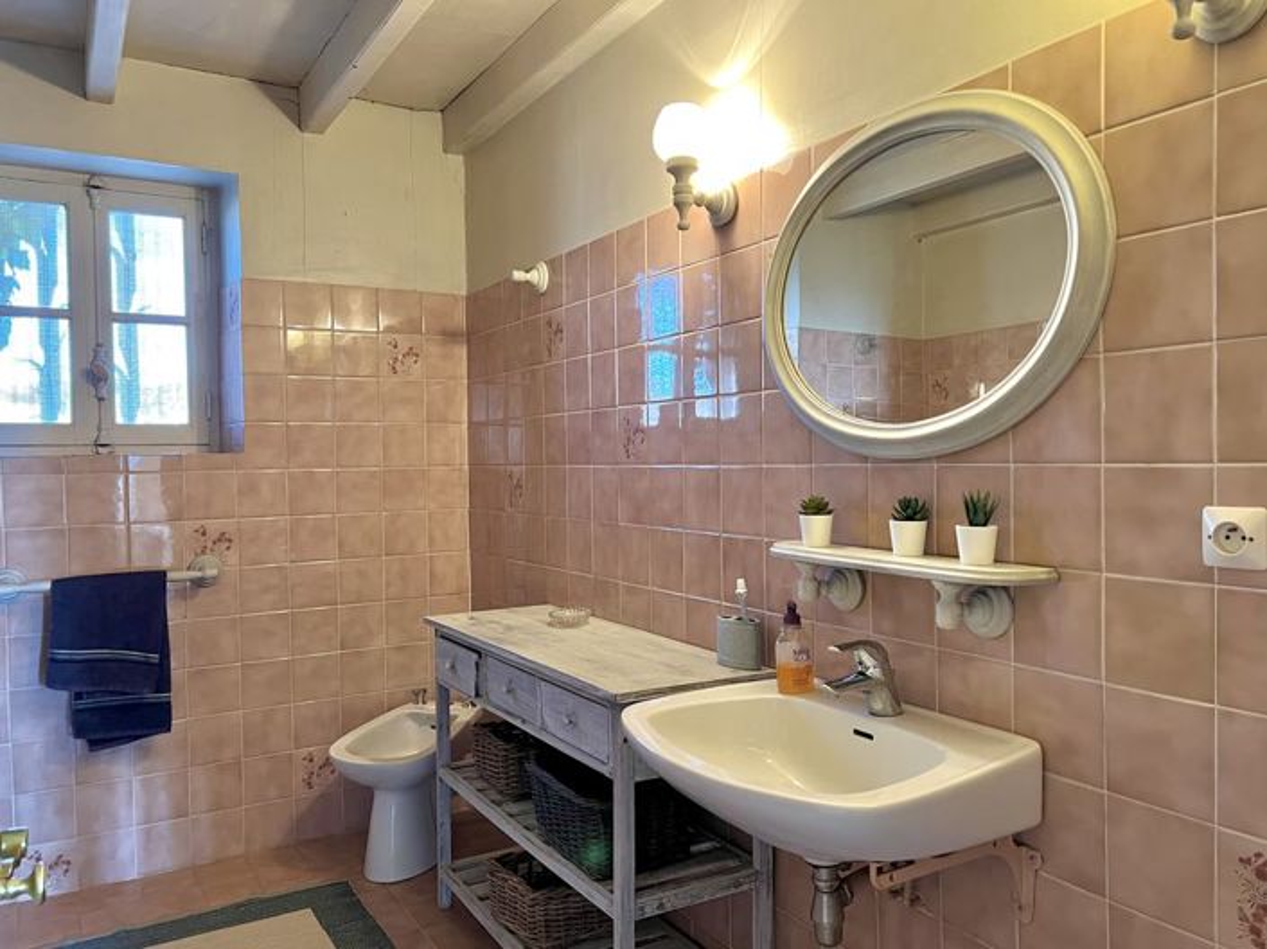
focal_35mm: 26
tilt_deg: -2.0
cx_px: 634
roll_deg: +0.0
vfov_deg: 53.0
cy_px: 474
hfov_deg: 67.3
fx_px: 951
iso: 400
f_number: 1.5
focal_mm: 5.7
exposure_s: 1/50
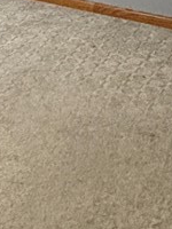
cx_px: -134
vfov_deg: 16.4
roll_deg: +0.7
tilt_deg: -12.7
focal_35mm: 112
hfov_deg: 12.2
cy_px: -89
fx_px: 742
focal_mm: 2.22
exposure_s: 1/120
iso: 500
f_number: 2.2
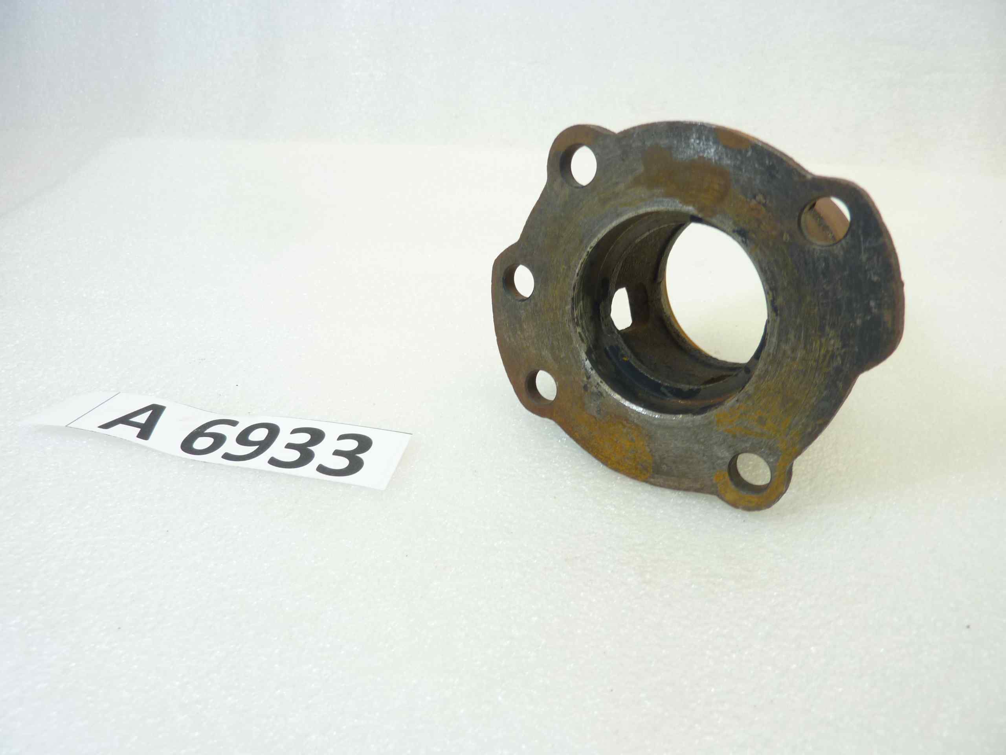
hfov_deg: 69.4
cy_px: 378
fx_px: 727
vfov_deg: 54.9
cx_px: 503
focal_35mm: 25
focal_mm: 4.1
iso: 80
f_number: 3.3
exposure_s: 1/25
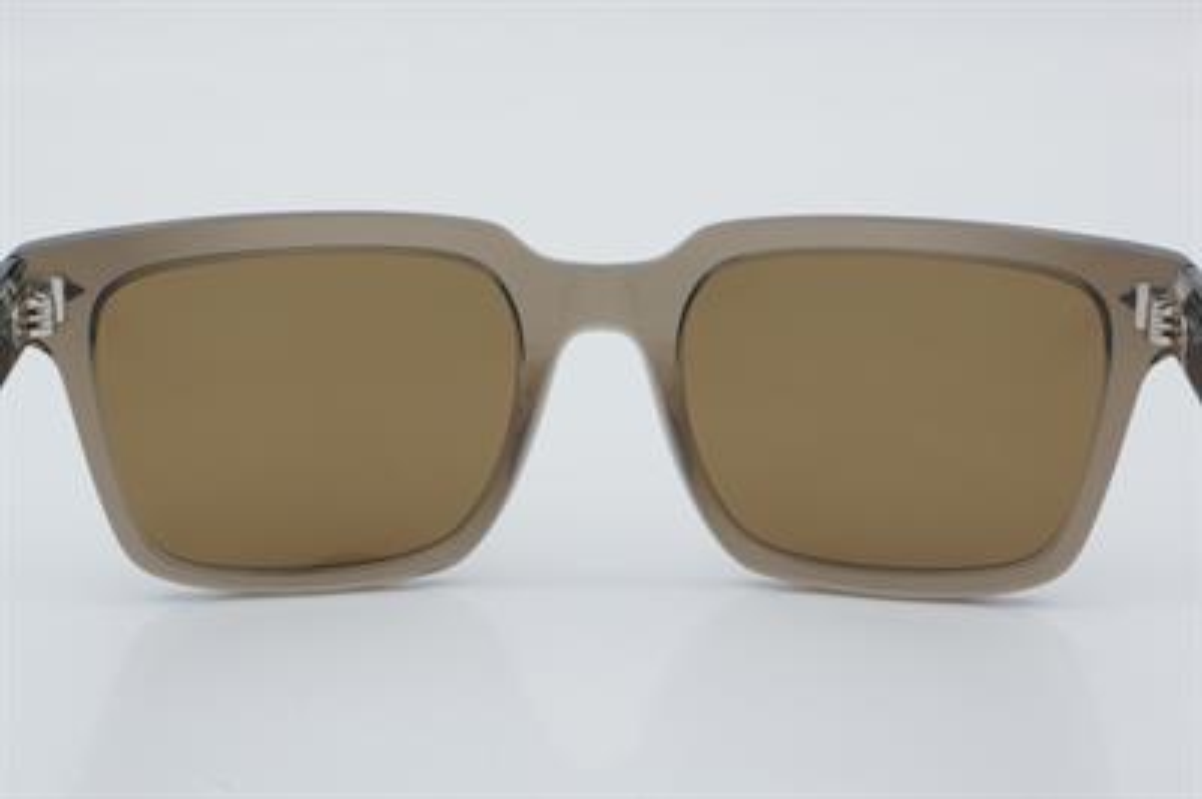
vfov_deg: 16.5
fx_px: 2752
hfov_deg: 24.6
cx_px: 601
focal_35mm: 82
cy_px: 400
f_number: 32
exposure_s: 1/4
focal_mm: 55
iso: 100
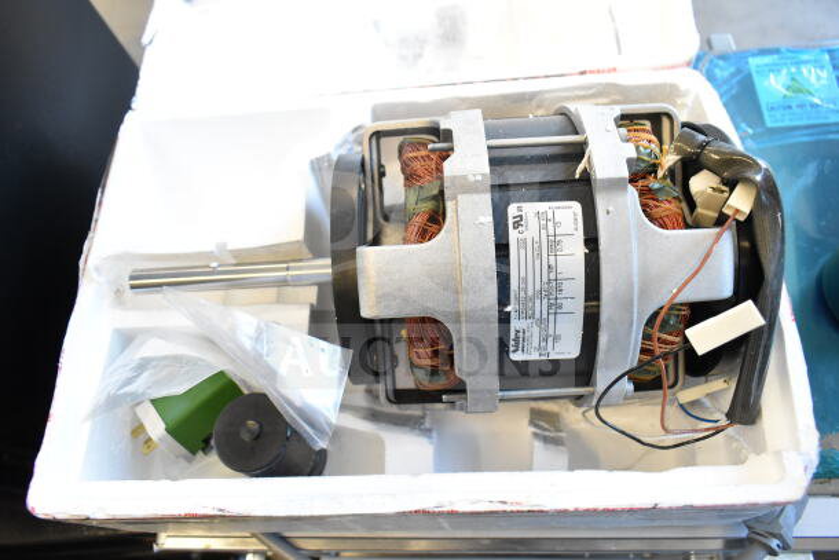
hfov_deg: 67.4
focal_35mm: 27
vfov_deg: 48.0
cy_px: 280
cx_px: 420
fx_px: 629
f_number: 5
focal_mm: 18
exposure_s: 1/100
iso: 1600
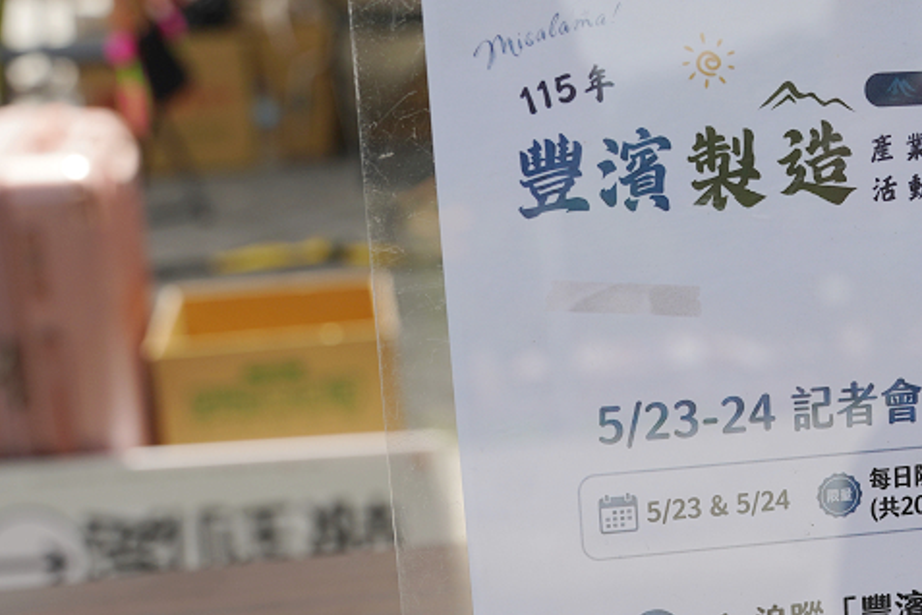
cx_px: 845
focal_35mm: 73
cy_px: 545
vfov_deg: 18.4
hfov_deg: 26.7
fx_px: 1869
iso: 100
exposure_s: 1/200
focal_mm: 29
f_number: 4.5
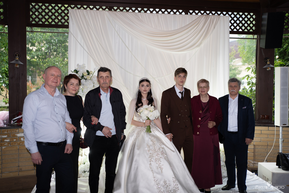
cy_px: 96
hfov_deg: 54.4
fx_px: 281
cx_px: 144
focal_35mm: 35
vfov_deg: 37.9
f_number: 2.5
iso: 320
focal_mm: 35
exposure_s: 1/160
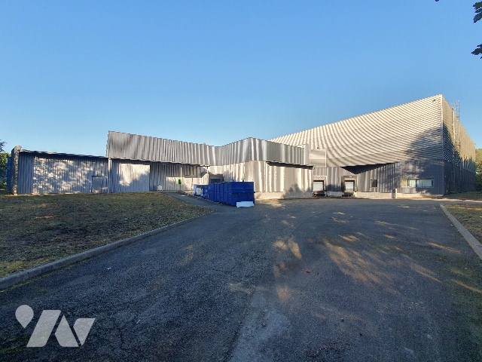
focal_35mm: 13
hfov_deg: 106.2
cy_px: 181
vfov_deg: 89.9
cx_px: 241
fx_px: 181
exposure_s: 1/334
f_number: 2.2
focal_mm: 1.8
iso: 50
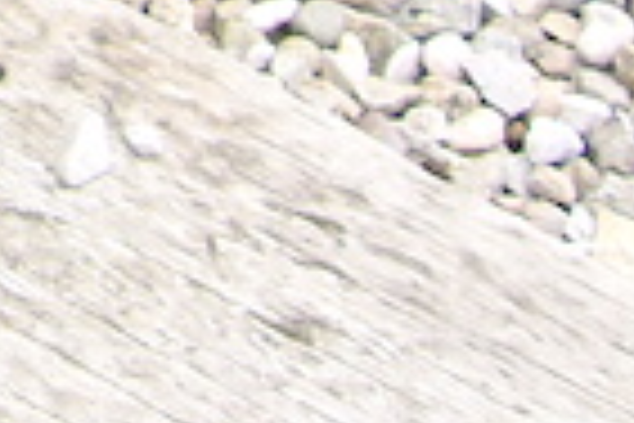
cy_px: -729
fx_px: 2906
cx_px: -850
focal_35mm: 165
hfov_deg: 10.7
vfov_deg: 7.5
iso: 80
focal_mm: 4.6
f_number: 2.8
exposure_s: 1/125
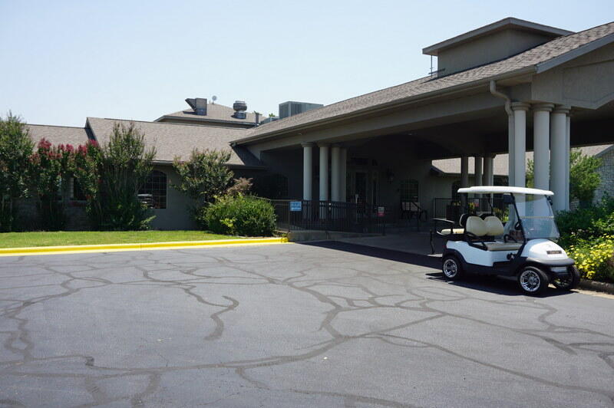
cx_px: 307
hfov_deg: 59.5
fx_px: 537
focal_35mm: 32
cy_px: 204
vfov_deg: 41.6
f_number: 9
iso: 100
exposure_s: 1/100
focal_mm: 21
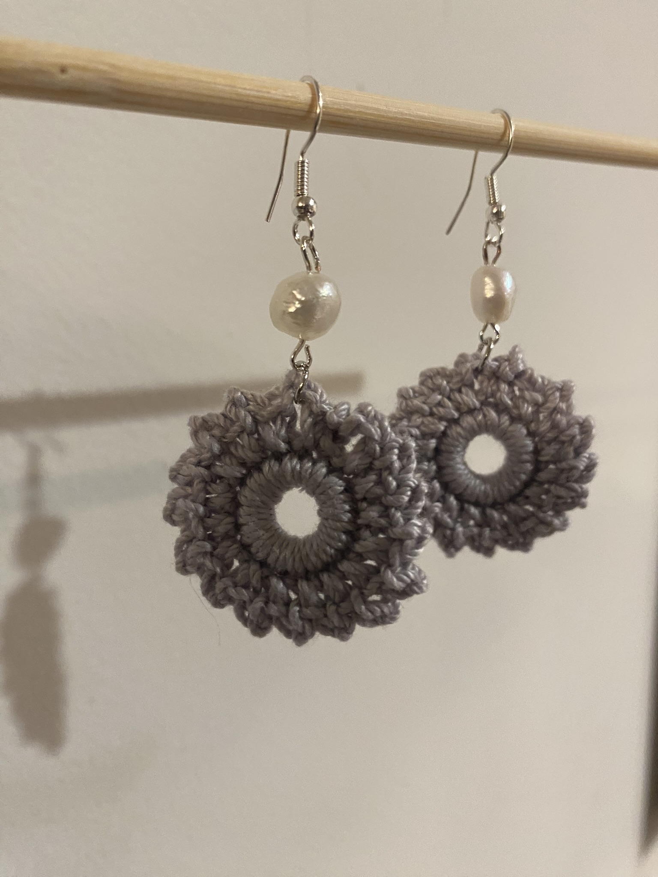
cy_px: 438
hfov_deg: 54.9
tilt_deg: -6.4
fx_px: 634
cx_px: 329
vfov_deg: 69.4
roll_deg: -0.2
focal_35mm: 25
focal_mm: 4.25
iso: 250
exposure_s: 1/60
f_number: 1.8
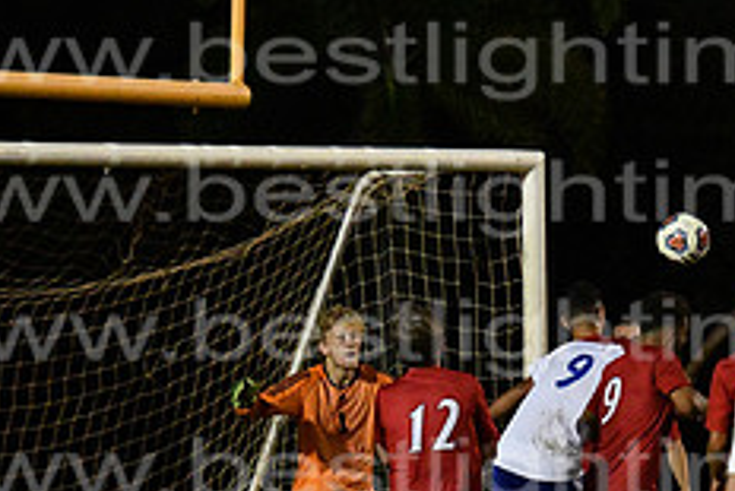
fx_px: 11854
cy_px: 407
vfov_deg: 2.4
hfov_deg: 3.6
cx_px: 611
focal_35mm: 580
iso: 6400
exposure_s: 1/1000
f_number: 4
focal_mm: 155
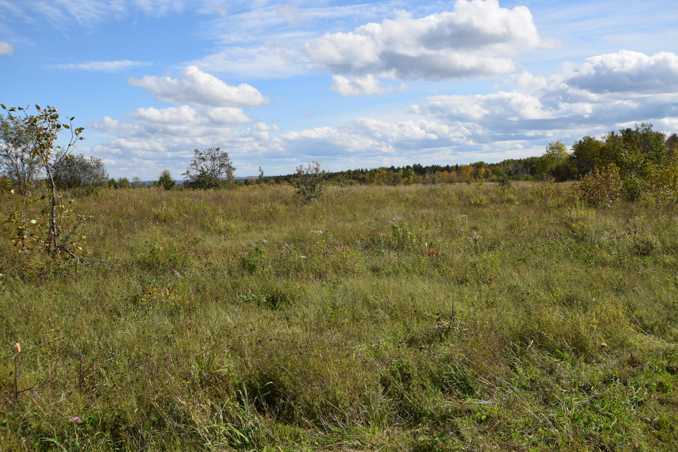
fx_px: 678
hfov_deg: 53.1
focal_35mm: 36
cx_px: 339
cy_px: 226
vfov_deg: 36.9
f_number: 10
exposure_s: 1/400
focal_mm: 24
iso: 200
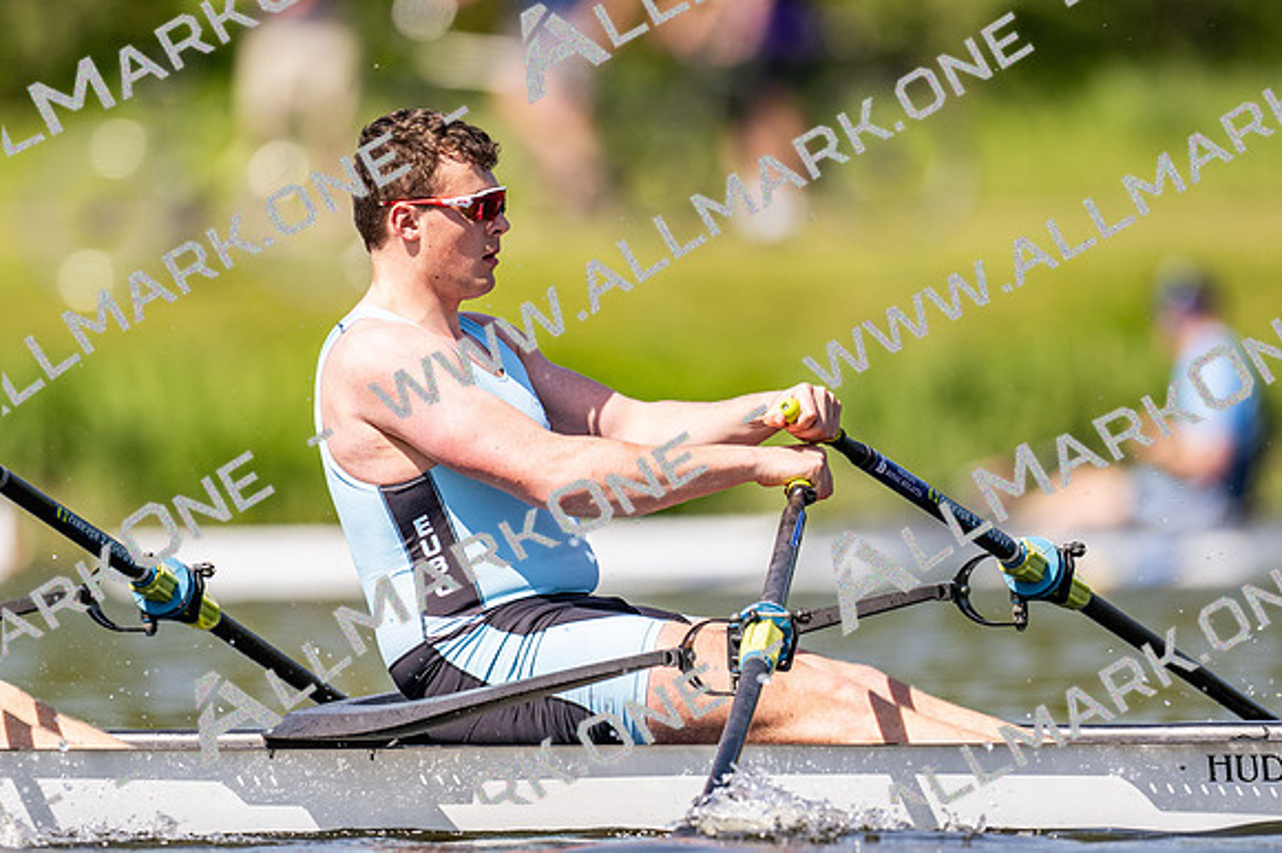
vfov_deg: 1.5
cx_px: 641
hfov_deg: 2.3
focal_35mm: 900
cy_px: 426
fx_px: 32031
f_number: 4
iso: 250
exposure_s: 1/2500
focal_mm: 600
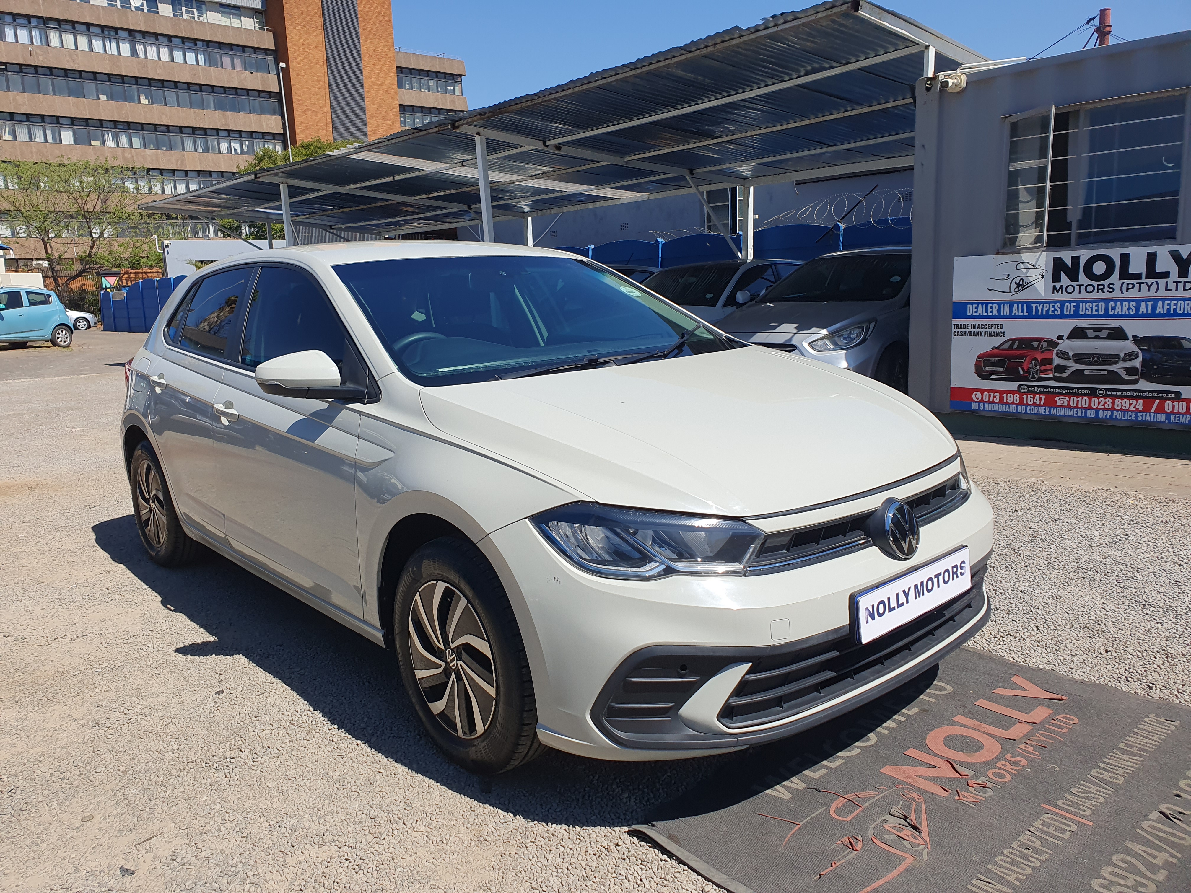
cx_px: 596
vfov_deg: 53.1
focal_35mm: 26
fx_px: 895
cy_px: 446
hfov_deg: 67.3
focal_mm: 4.32
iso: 50
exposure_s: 1/2144
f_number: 2.4
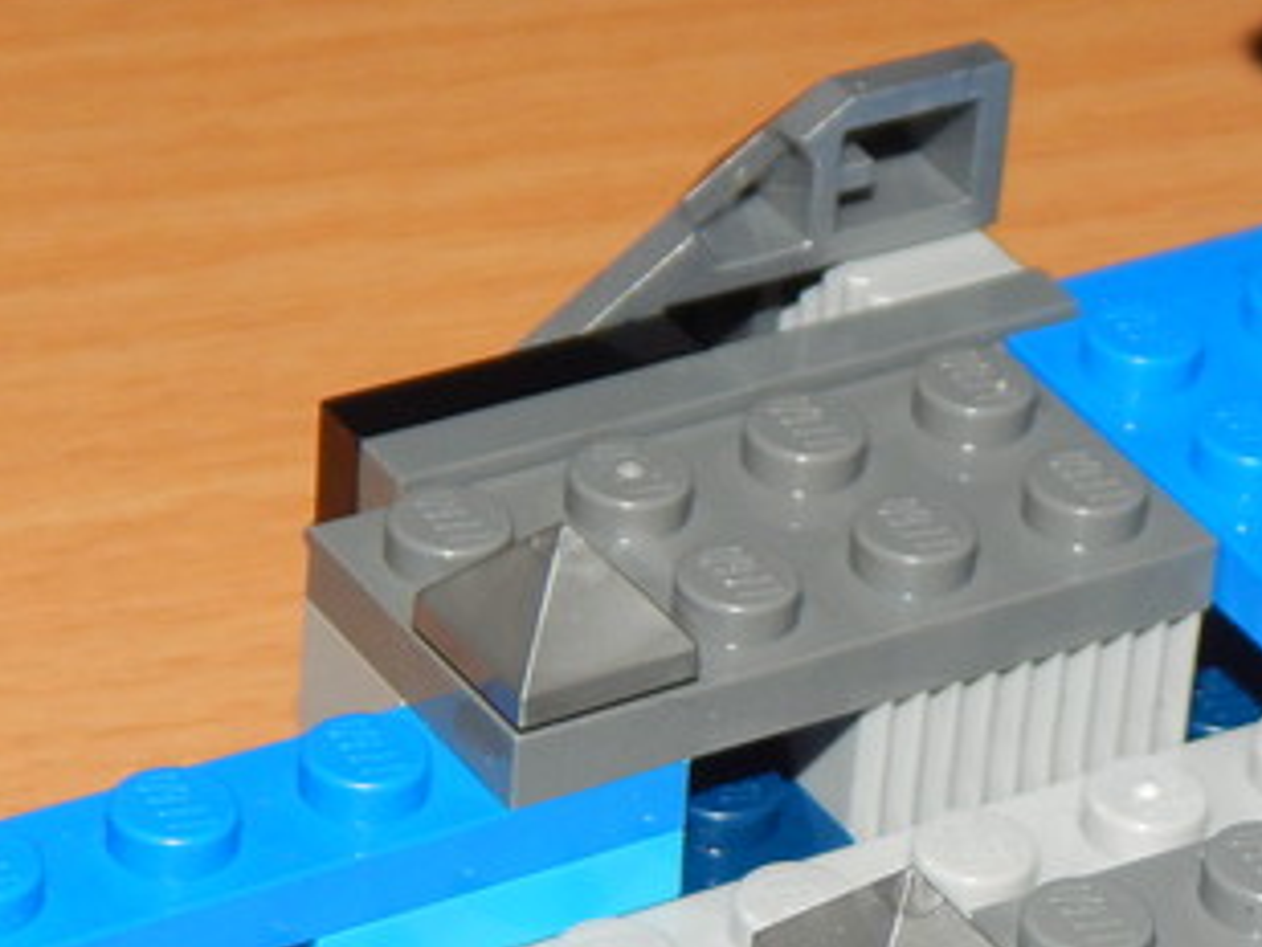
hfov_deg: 9.8
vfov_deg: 7.4
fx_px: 7331
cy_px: 892
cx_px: 1246
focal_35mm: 201
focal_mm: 12.3
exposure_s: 1/30
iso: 200
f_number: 8.2
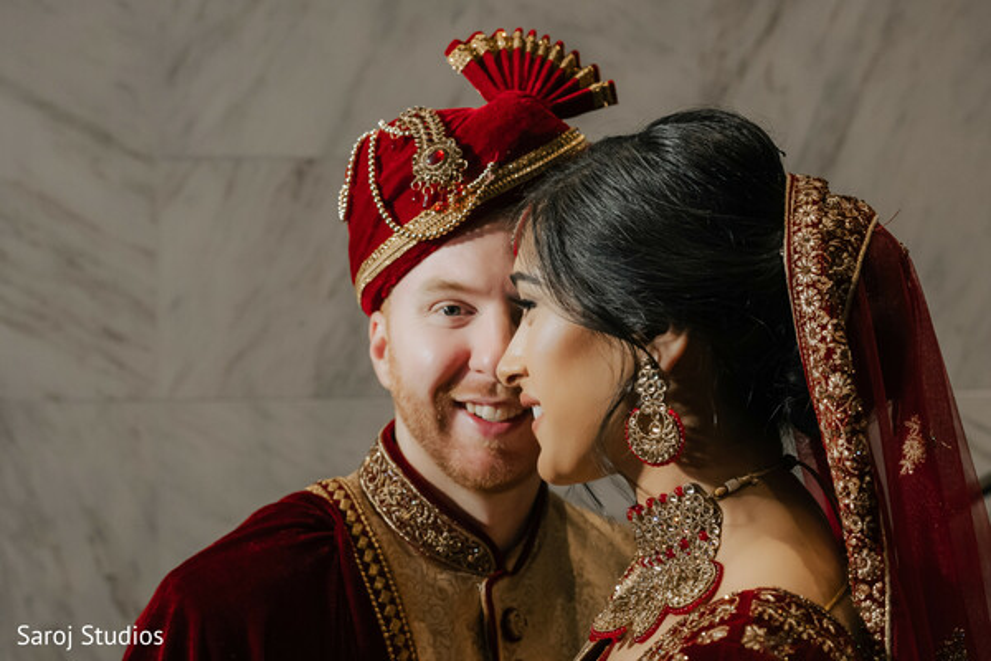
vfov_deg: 26.0
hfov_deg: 38.2
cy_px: 330
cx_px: 496
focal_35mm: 52
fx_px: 1431
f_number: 4
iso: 1250
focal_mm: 35
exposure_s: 1/80
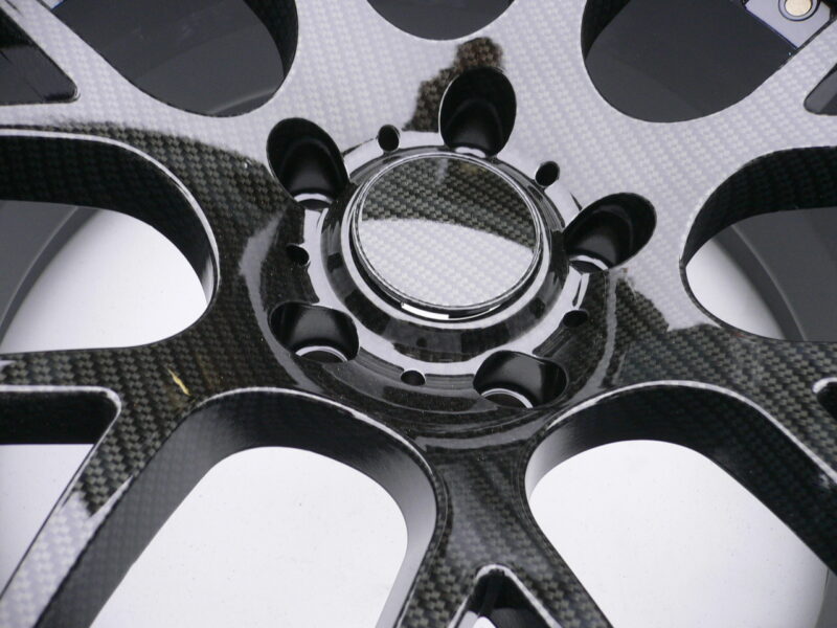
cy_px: 314
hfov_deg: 52.6
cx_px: 418
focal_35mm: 35
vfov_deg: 40.7
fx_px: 846
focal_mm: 5.8
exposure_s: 1/40
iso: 100
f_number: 2.8
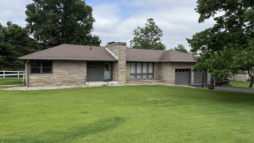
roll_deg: -0.3
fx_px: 182
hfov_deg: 69.9
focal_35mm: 27
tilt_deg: -1.3
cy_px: 67
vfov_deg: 42.9
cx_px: 126
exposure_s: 1/3145
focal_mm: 6.76
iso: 80
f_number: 1.78
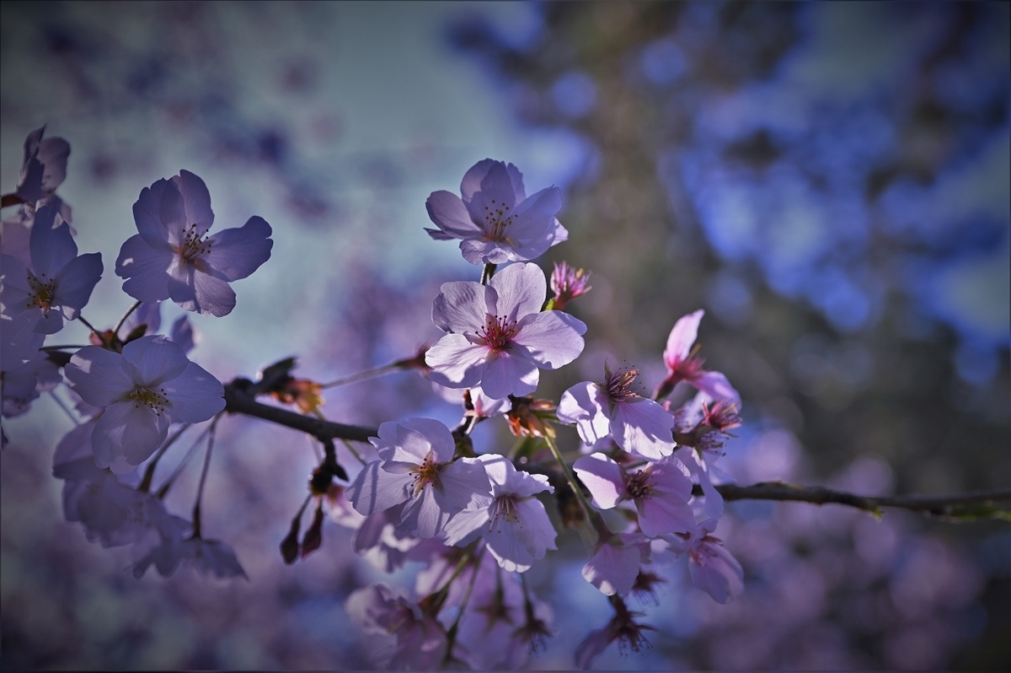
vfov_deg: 19.4
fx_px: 1964
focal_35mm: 70
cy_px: 336
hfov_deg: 28.9
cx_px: 506
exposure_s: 1/400
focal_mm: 70
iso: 100
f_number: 7.1
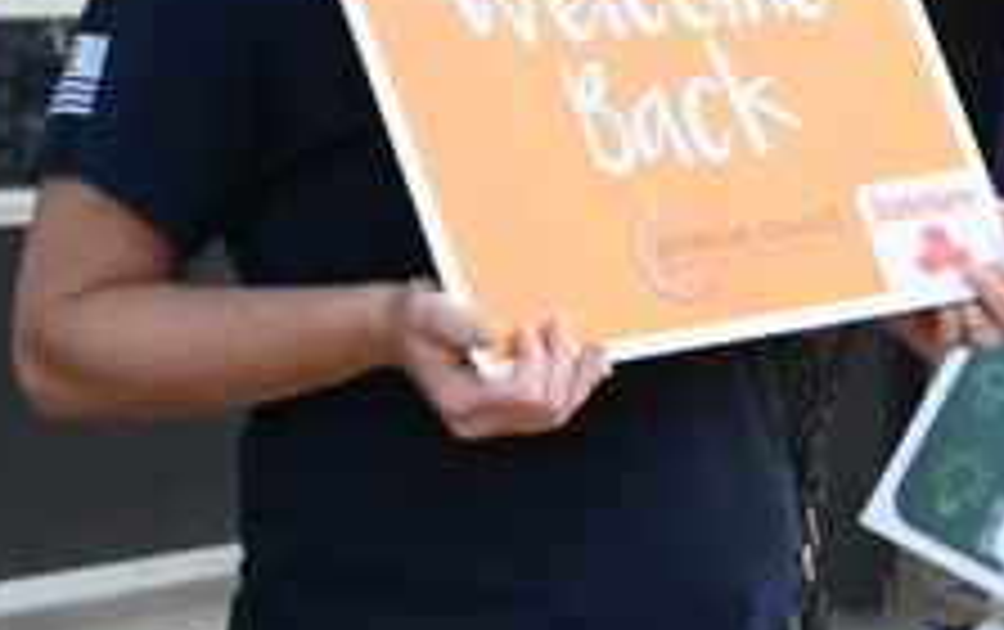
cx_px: 1018
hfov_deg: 14.7
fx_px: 3836
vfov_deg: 9.4
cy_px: 385
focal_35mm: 140
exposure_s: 1/200
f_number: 7.1
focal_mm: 30
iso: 800
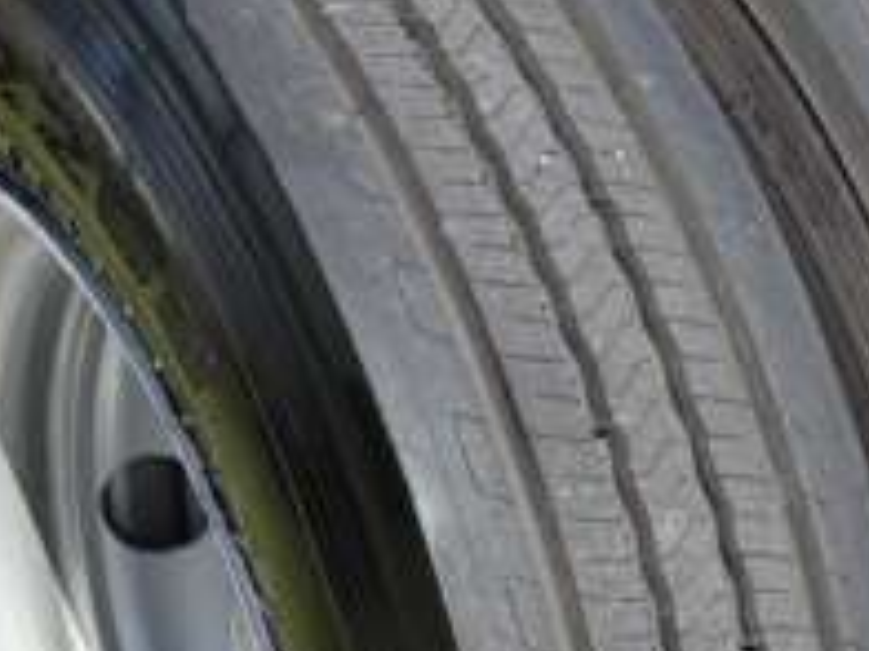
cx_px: 1694
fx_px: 3314
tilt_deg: -23.7
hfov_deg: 13.1
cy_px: 1413
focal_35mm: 132
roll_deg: -0.3
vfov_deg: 10.2
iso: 100
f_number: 1.78
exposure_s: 1/2525
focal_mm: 6.76
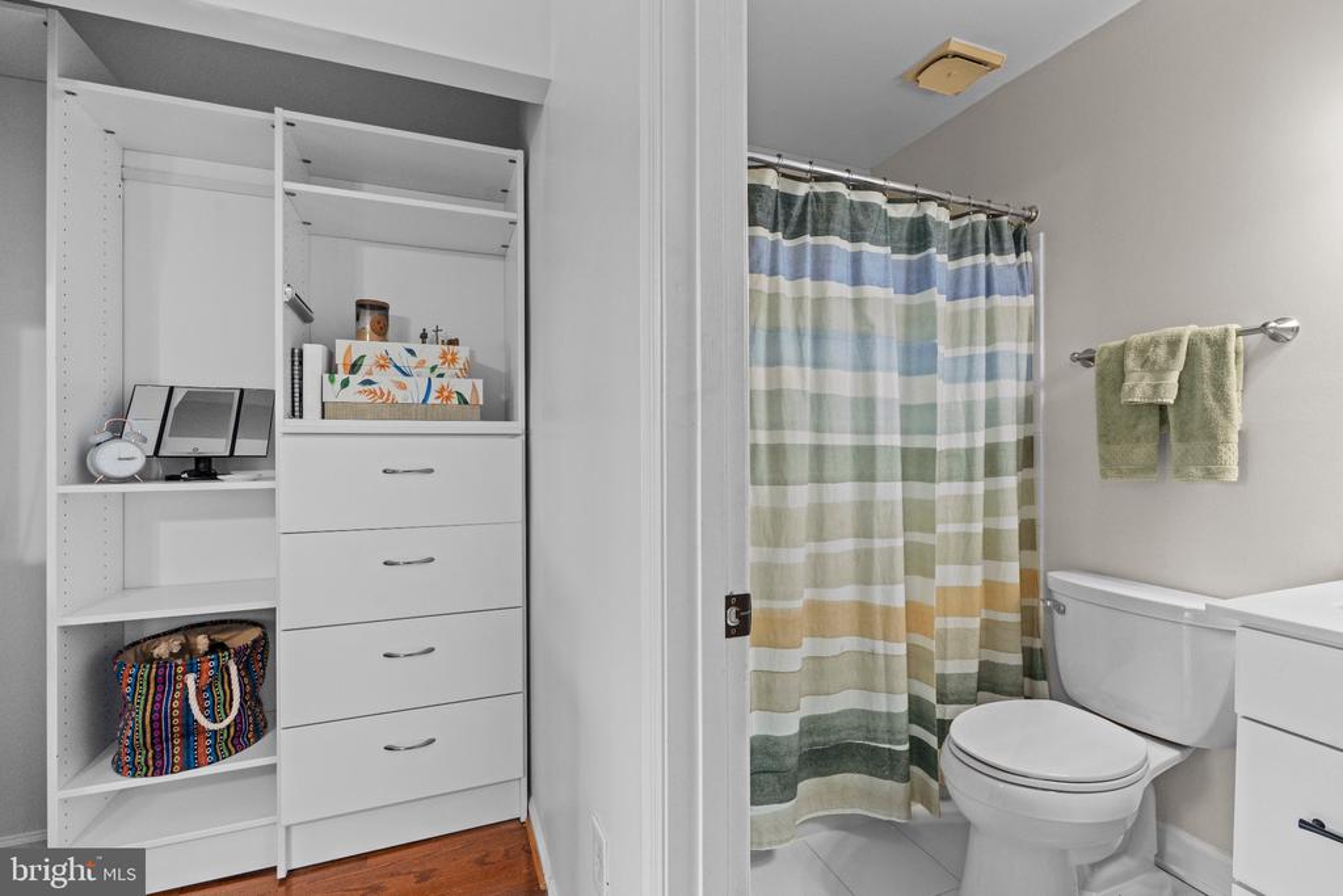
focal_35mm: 16
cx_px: 672
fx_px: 597
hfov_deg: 96.7
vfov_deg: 73.8
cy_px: 448
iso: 1000
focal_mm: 16
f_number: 9
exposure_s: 1/4
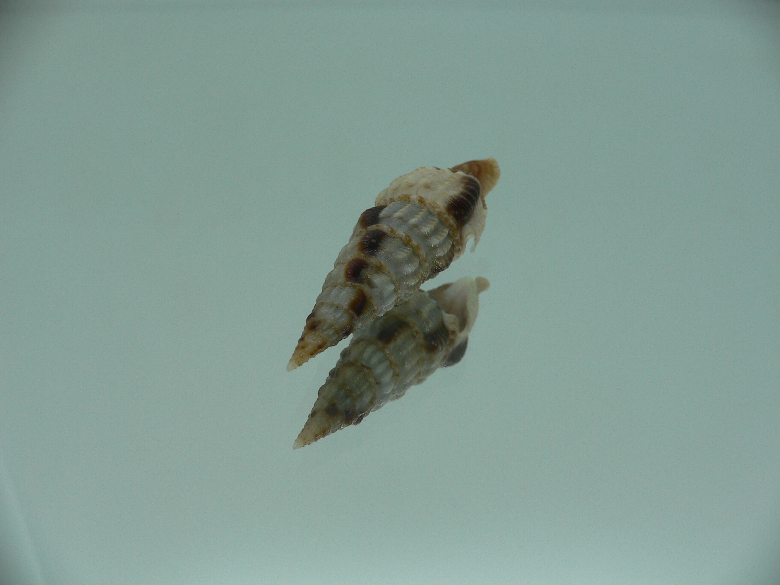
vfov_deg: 40.7
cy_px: 292
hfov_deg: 52.6
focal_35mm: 35
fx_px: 789
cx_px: 390
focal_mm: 4.6
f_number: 2.8
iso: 80
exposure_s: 1/60
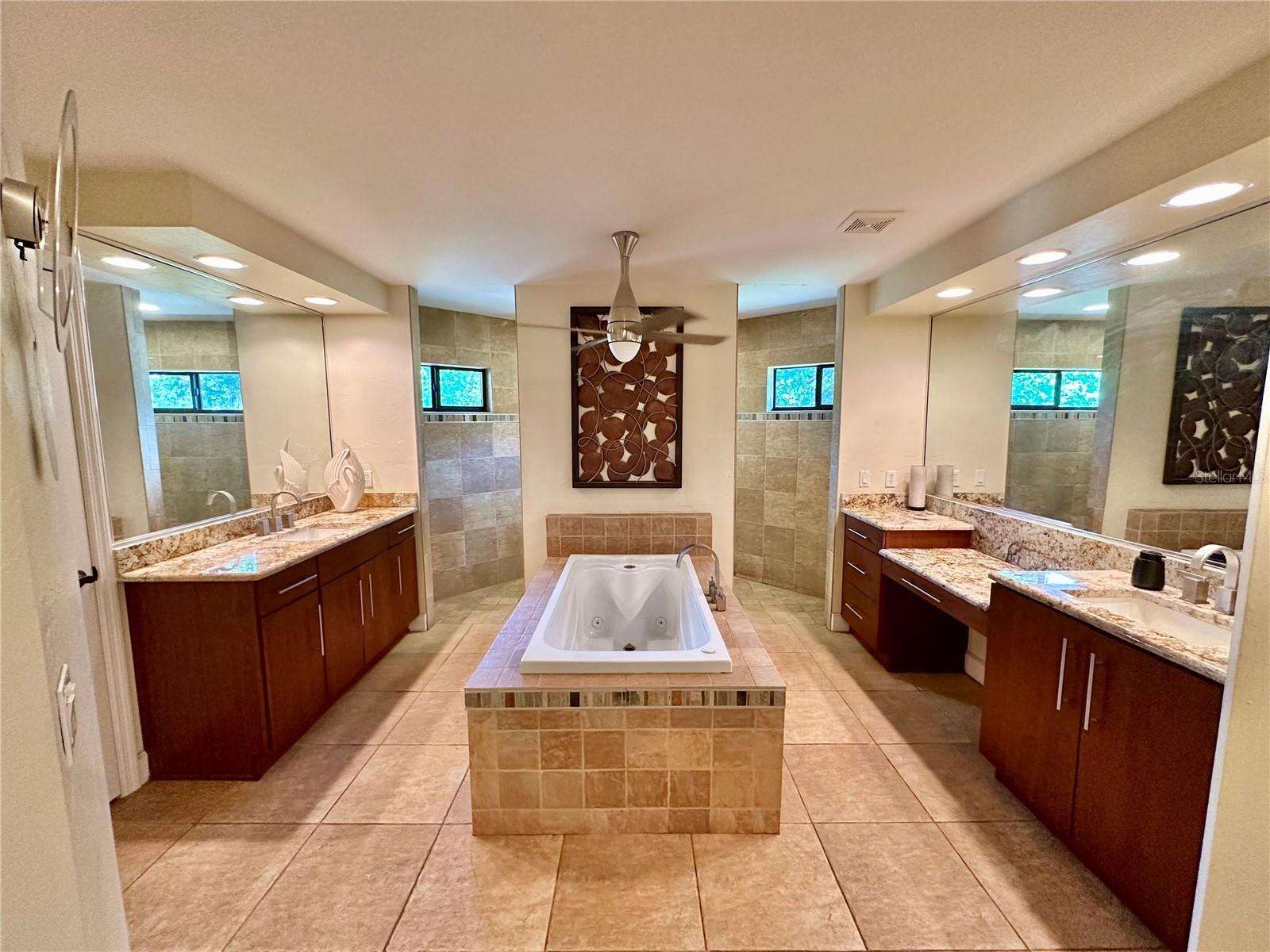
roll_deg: -0.2
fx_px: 514
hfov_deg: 102.1
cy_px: 476
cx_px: 635
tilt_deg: -6.5
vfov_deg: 85.7
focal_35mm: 14
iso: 320
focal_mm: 2.22
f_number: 2.2
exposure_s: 1/60
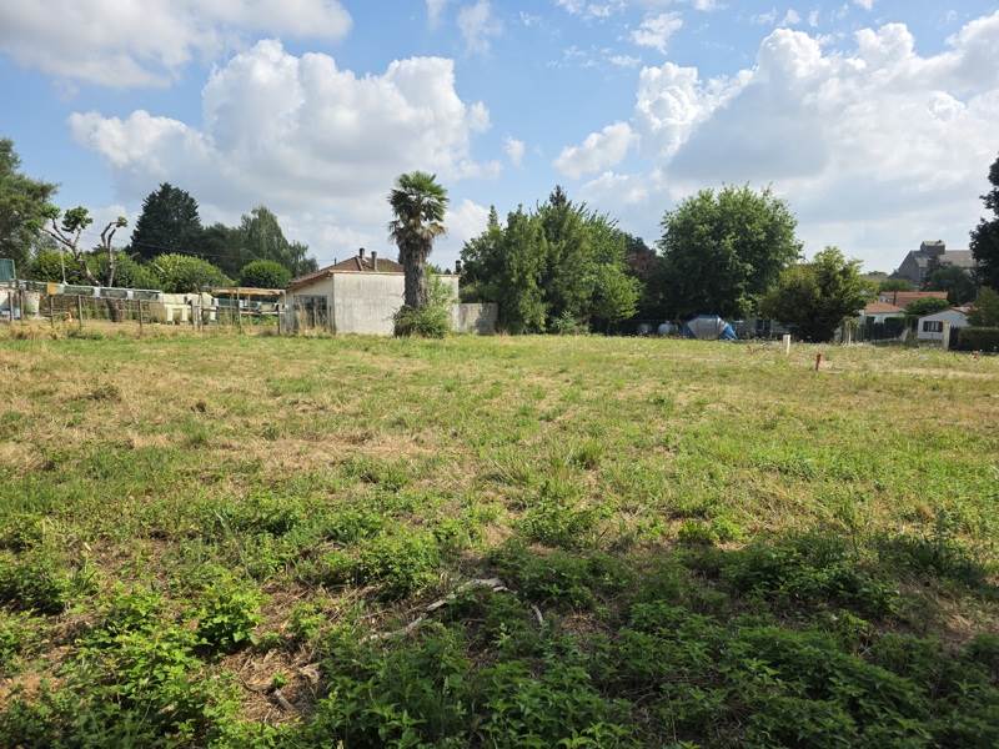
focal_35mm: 23
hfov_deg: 73.9
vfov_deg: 58.9
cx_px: 500
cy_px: 374
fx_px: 664
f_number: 1.7
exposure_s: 1/5017
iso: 80
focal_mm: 6.3
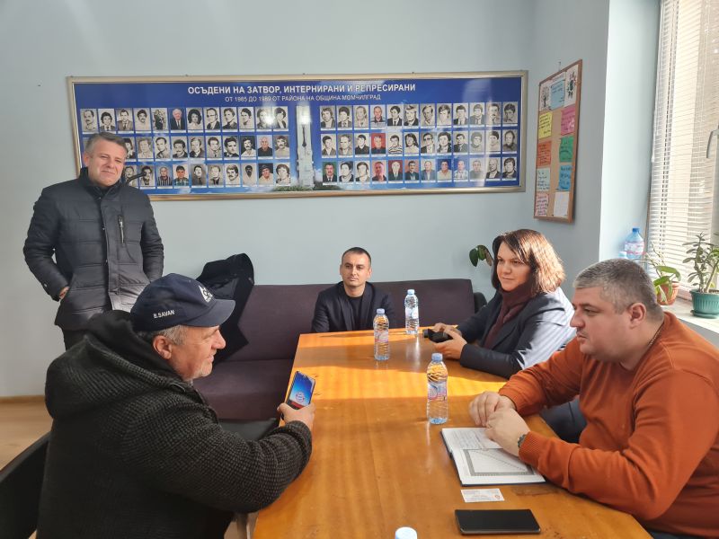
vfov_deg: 53.1
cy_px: 270
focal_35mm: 26
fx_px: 540
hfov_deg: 67.3
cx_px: 360
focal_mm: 5.4
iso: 160
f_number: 1.8
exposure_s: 1/100
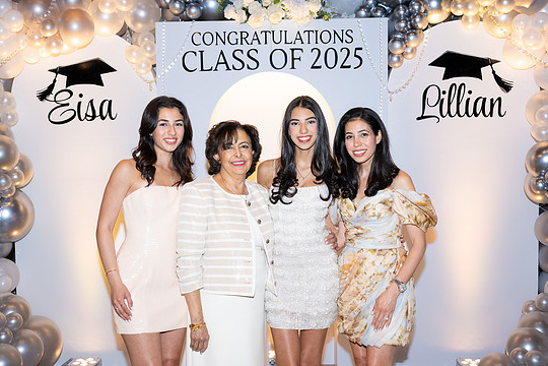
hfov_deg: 45.4
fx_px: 655
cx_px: 258
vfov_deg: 31.2
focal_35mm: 43
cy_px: 195
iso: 1000
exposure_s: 1/80
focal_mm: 40
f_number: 5.6
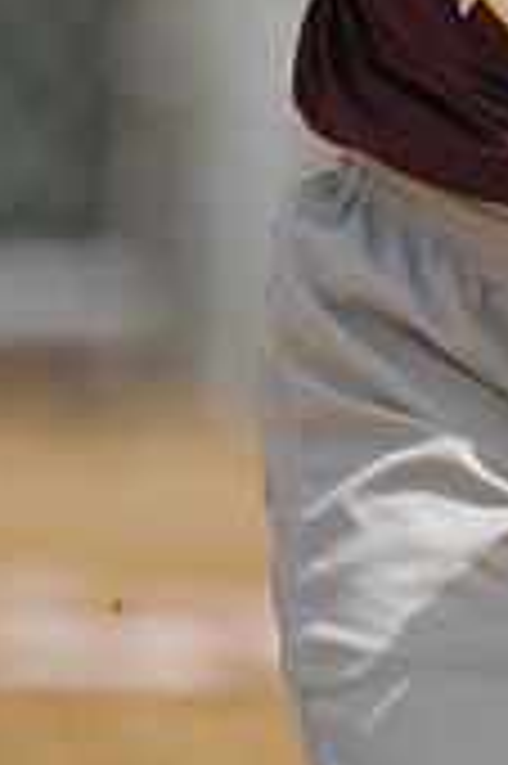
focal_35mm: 2051
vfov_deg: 1.0
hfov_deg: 0.7
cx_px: 627
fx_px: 43498
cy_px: -328
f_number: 4
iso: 400
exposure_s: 1/4000
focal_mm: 400
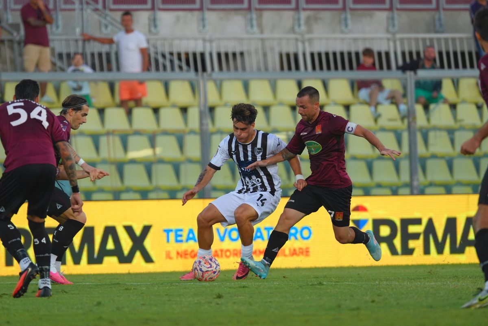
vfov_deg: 2.9
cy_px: 163
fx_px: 6538
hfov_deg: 4.3
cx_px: 244
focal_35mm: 482
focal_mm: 482
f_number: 6.3
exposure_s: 1/1000
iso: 3200
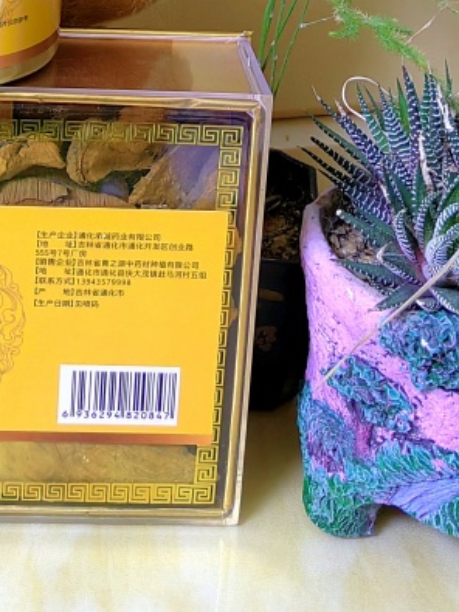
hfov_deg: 19.8
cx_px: 65
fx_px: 1291
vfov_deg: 23.3
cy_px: -202
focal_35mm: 73
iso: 400
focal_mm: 5.52
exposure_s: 1/33.3
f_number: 1.9
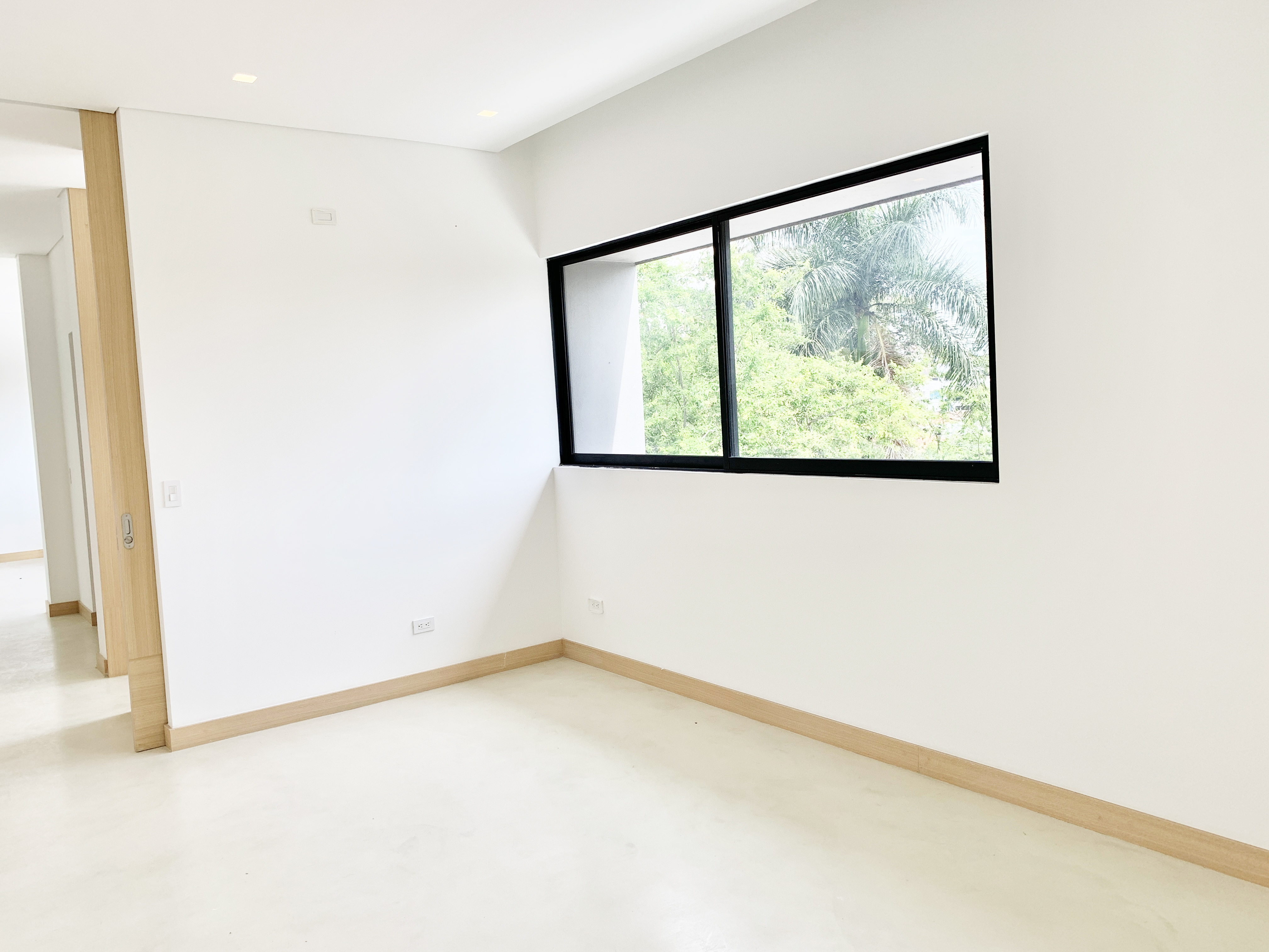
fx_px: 953
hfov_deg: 67.3
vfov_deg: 53.1
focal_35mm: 26
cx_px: 634
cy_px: 476
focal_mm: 4.25
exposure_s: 1/502
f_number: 1.8
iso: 25
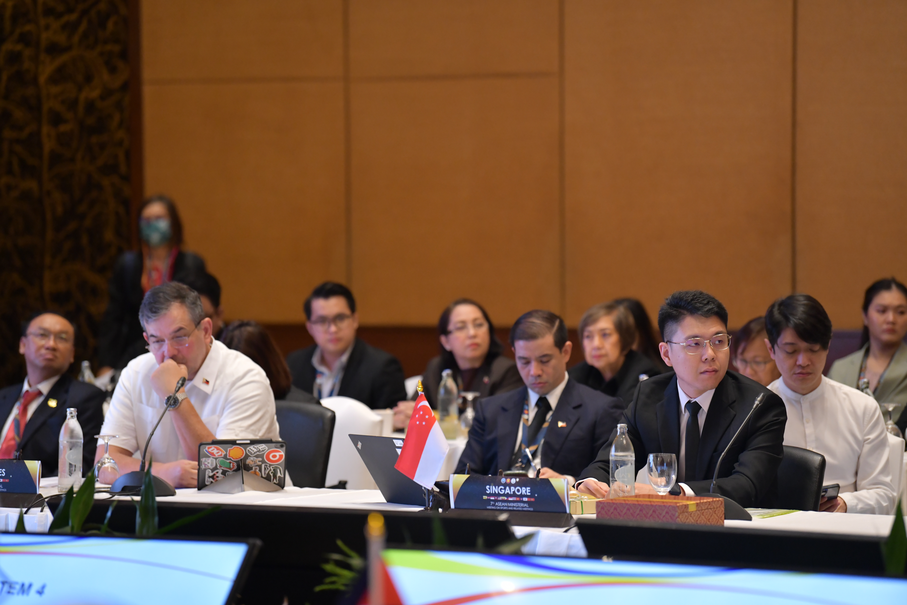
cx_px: 454
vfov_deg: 8.3
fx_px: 4157
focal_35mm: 165
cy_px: 302
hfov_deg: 12.5
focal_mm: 165
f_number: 2.8
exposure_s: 1/160
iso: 2000
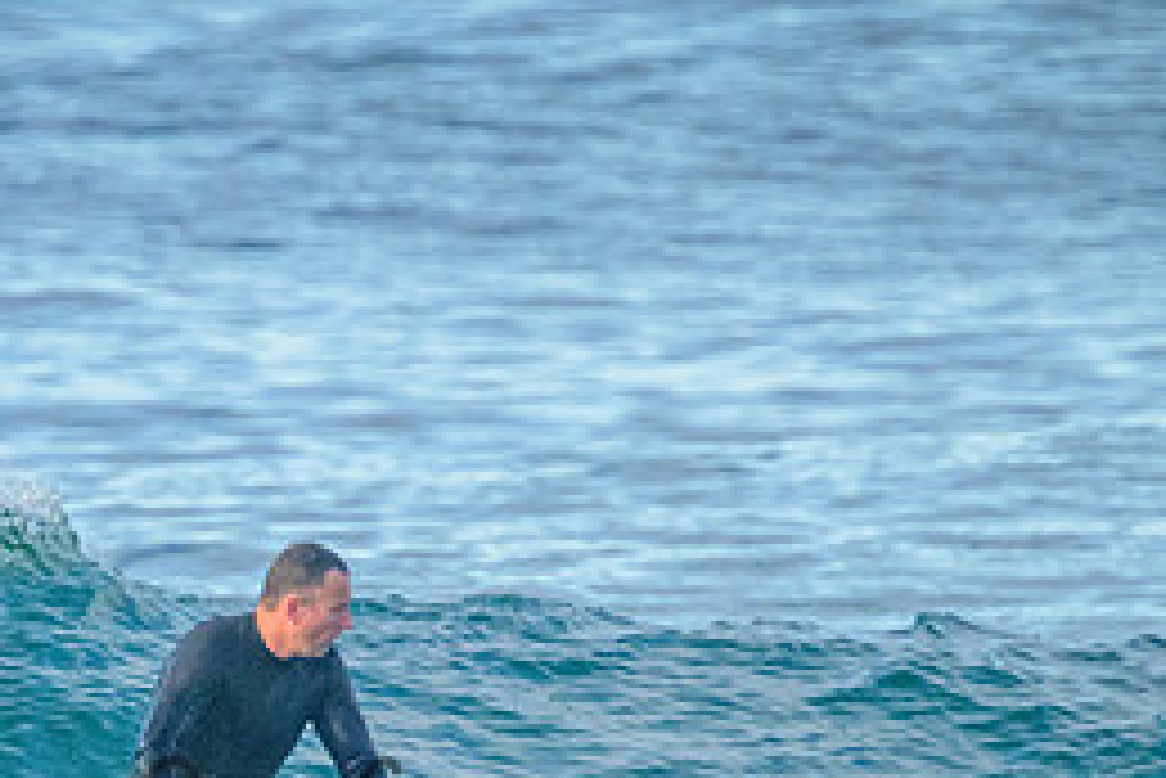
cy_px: 789
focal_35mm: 1793
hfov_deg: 1.1
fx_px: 58103
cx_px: 333
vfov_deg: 0.8
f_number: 11
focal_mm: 800
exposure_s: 1/2000
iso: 5000
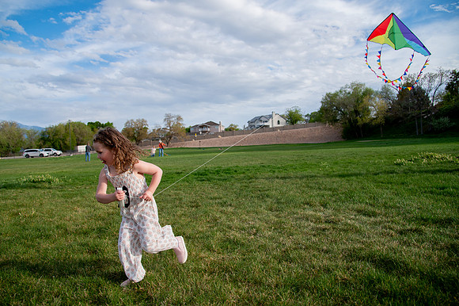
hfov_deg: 71.2
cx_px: 219
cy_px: 146
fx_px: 320
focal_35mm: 25
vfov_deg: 51.0
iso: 200
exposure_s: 1/800
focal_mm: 24
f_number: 5
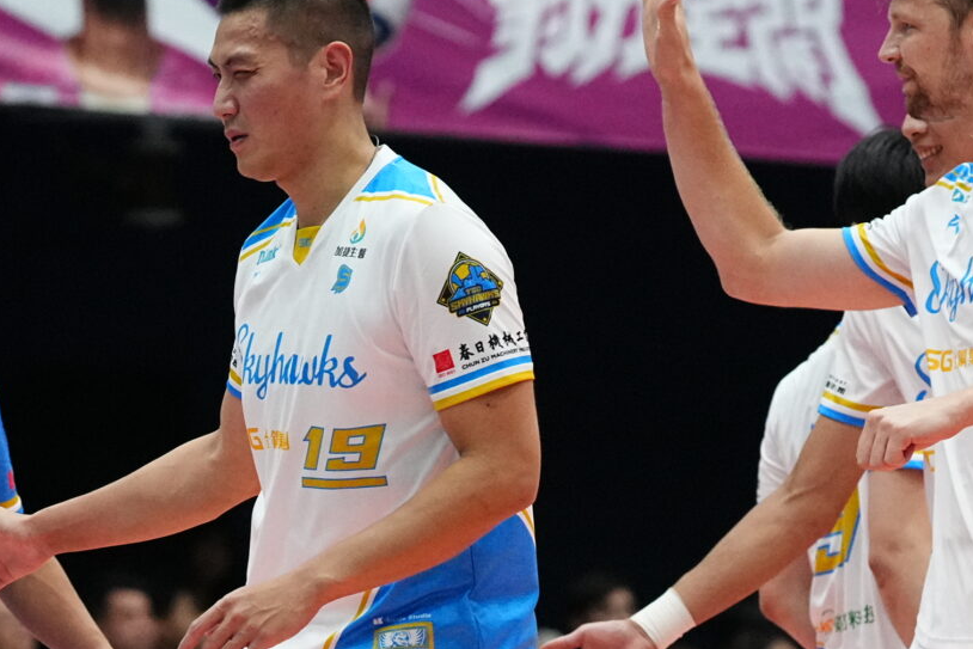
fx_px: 11218
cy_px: 534
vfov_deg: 3.3
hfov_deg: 5.0
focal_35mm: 415
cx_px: 146
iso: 6400
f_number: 3.2
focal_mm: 132
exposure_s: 1/1250
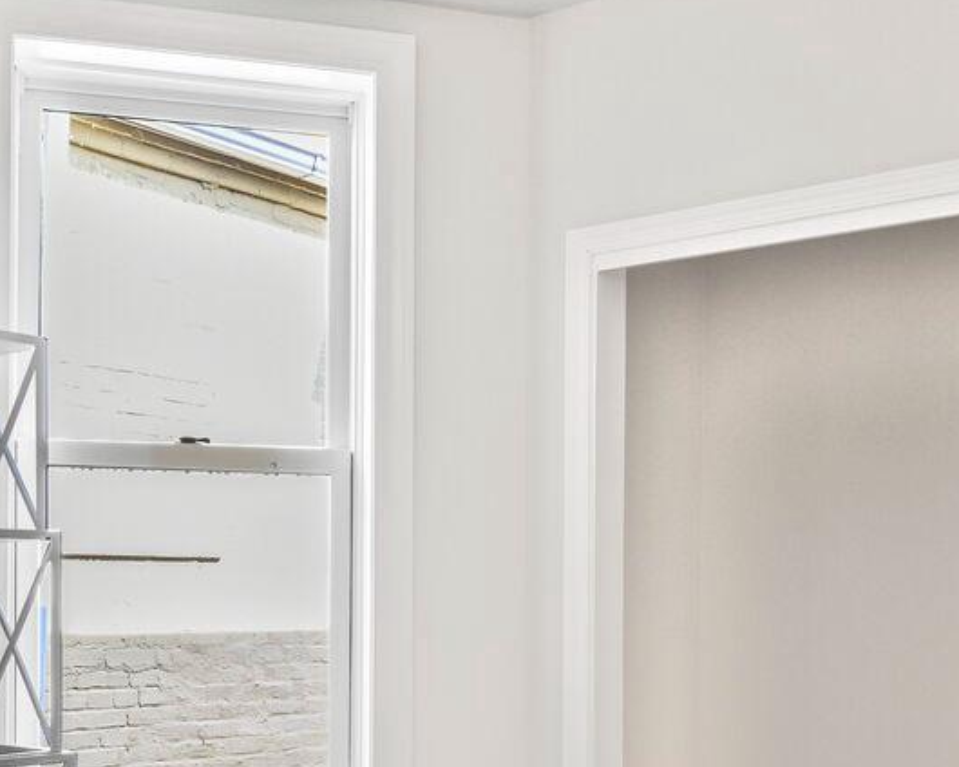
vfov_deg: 30.0
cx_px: 514
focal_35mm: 49
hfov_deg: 38.0
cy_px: 624
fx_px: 1391
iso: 200
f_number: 8
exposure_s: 1/13
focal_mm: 16
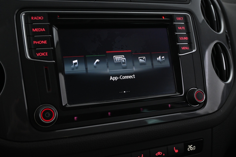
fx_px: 261
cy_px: 78
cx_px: 118
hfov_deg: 48.7
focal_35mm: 40
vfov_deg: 33.6
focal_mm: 26.5
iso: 2000
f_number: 4.5
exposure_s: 1/40
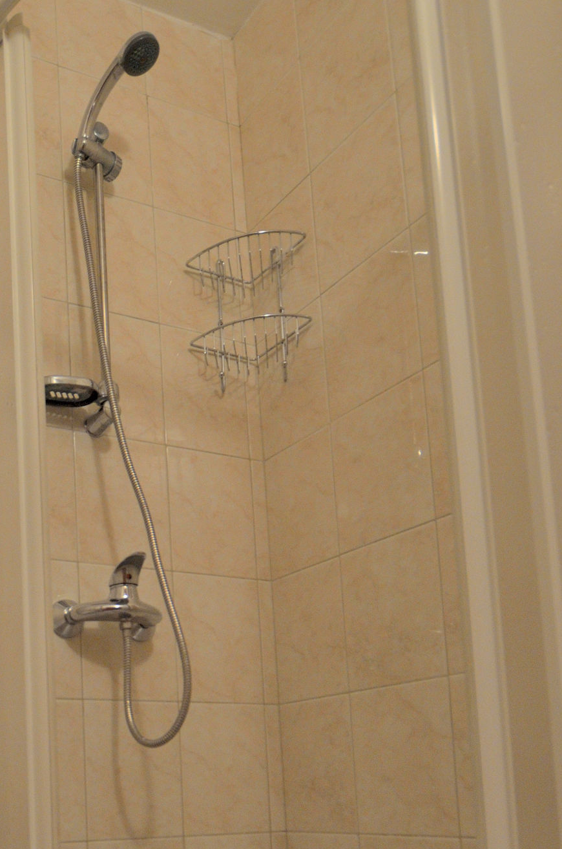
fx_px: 752
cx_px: 5
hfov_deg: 36.9
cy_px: 729
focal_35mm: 32
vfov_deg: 53.1
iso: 800
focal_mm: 10
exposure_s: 1/60
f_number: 4
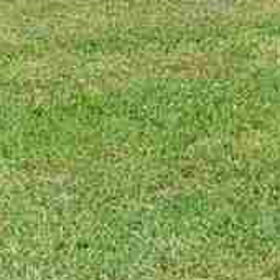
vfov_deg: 9.7
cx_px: 181
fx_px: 1464
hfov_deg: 10.9
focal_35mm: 160
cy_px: -378
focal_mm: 25
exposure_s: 1/20
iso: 200
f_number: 10
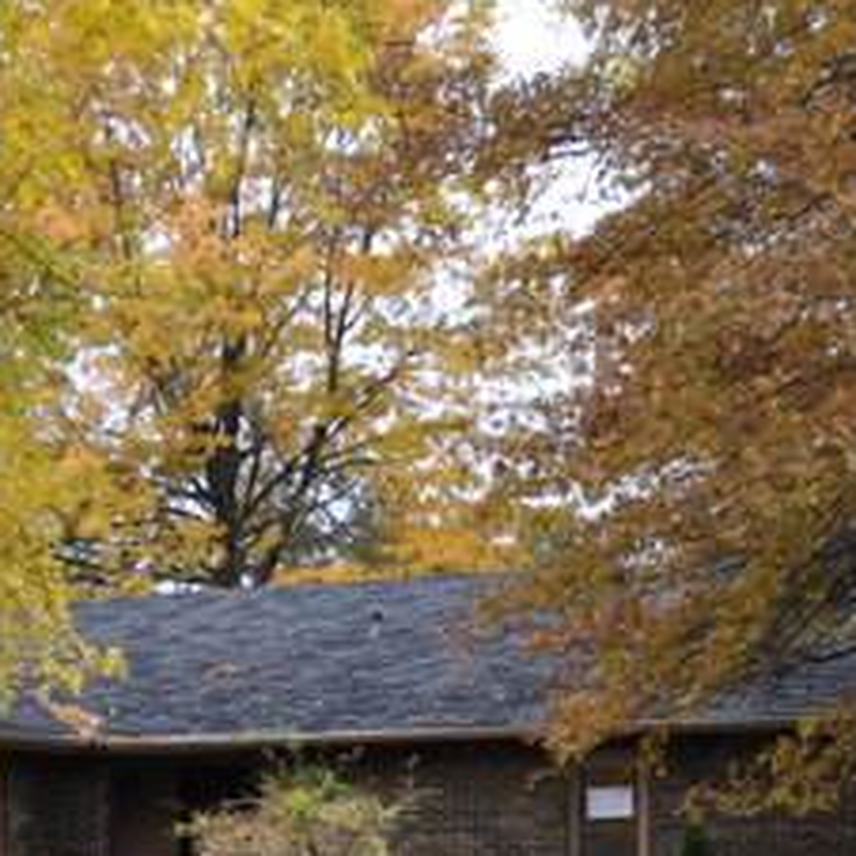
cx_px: -11
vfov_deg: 20.4
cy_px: 939
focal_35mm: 81
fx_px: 2266
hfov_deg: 20.7
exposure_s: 1/125
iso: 400
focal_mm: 18
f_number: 5.6
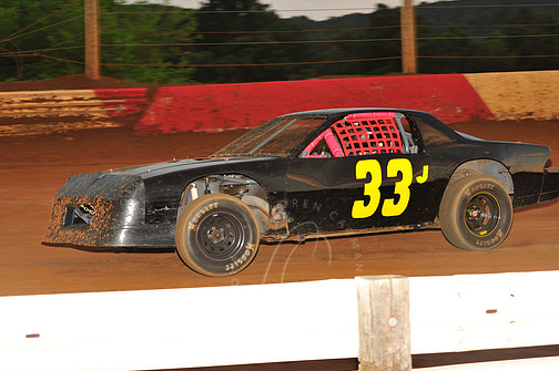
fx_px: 1536
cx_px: 295
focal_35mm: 99
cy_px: 164
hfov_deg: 20.6
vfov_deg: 13.8
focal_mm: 86
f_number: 7.1
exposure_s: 1/320
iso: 800
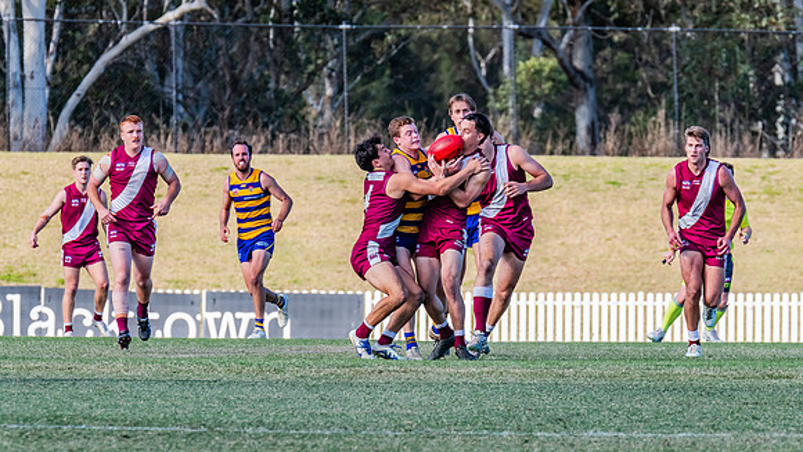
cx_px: 456
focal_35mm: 475
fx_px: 10118
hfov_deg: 4.5
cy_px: 245
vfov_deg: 2.6
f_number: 10
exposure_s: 1/640
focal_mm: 380
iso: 800
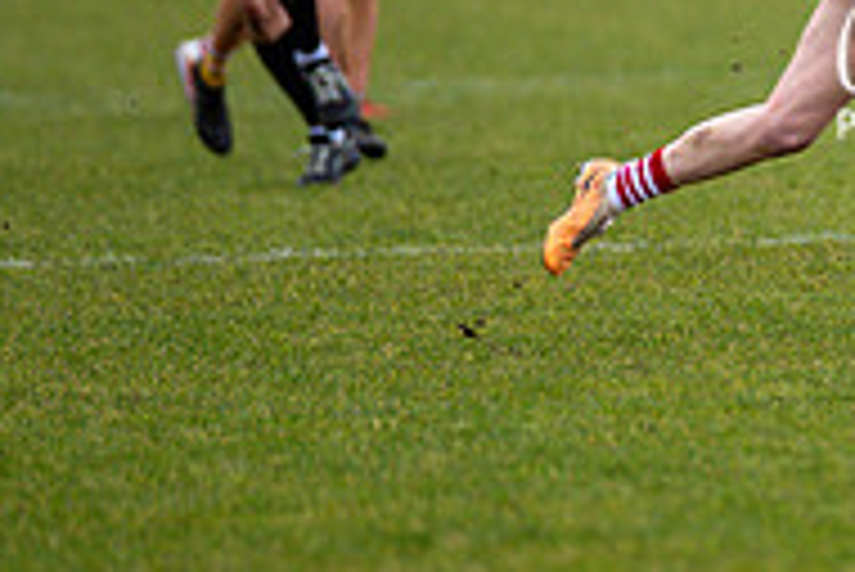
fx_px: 21723
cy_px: -16
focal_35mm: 914
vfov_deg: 1.5
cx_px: 1130
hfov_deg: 2.3
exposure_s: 1/640
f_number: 2.8
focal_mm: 300
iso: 1600
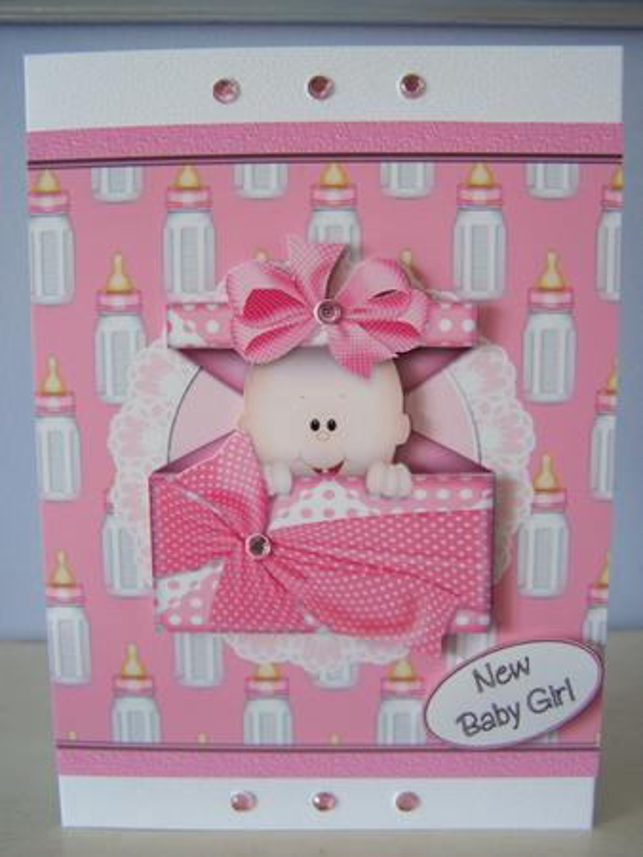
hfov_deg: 37.8
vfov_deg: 49.0
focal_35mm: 38
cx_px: 322
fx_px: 940
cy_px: 428
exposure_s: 1/8
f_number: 2.8
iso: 140
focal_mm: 6.3
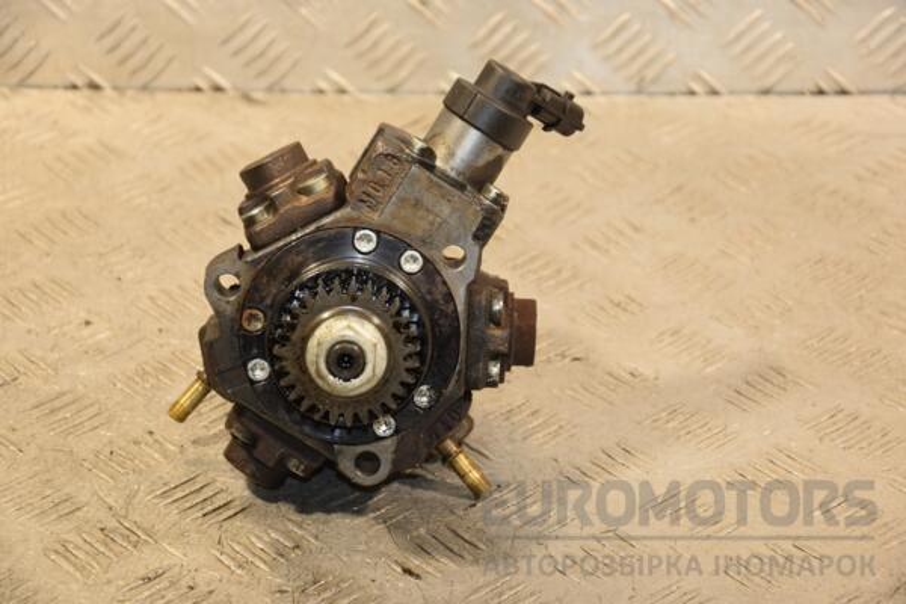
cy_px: 302
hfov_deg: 18.2
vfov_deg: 12.2
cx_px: 453
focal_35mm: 112
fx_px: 2831
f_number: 5.3
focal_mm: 75
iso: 800
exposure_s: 1/125
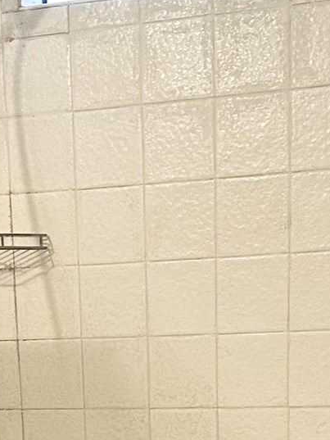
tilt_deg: -14.0
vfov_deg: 17.7
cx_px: 41
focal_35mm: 103
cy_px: 598
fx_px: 1309
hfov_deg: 14.2
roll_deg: +1.6
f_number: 1.78
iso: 200
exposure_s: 1/60
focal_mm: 6.86
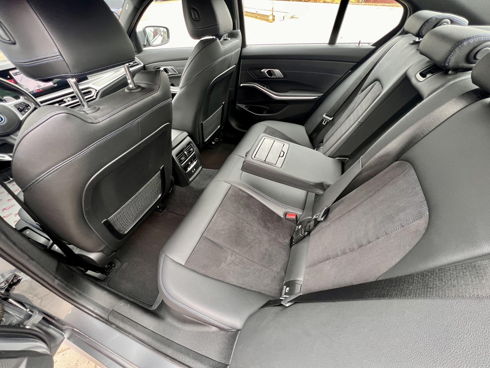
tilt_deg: -47.7
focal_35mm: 13
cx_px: 245
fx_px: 184
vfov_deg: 89.9
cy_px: 184
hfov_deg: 106.2
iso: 250
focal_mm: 1.57
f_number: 1.8
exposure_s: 1/60
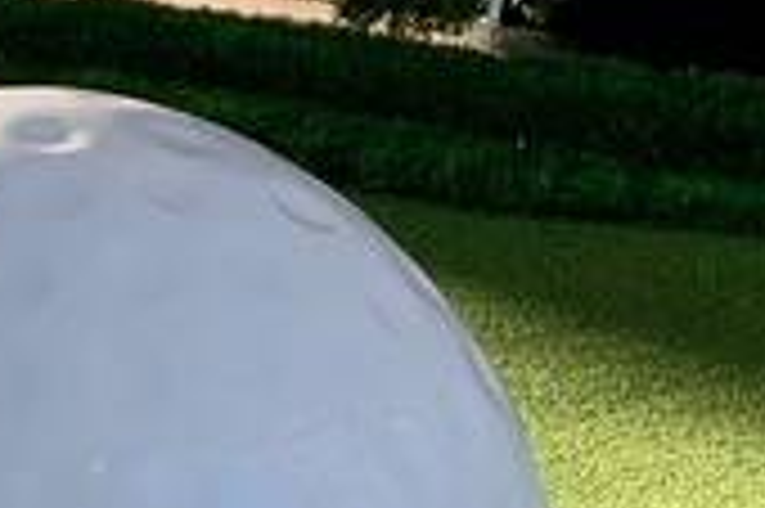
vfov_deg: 6.7
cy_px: 436
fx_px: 4331
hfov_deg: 10.0
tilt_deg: -13.0
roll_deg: +2.4
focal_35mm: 204
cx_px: -140
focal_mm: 4.25
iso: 25
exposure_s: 1/180
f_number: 1.8
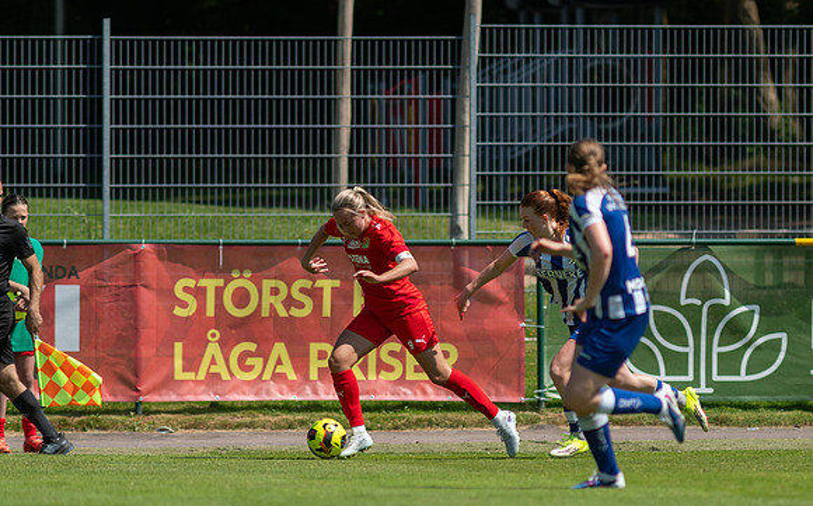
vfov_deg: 2.5
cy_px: 315
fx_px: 11819
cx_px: 473
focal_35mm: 534
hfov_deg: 3.9
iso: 100
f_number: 3.2
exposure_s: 1/1600
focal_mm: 300
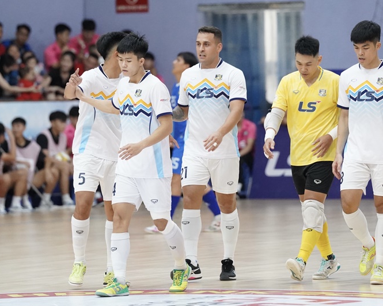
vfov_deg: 6.1
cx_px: 242
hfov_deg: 7.6
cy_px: 147
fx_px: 2879
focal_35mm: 254
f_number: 3.5
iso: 8000
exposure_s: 1/400
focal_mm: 200
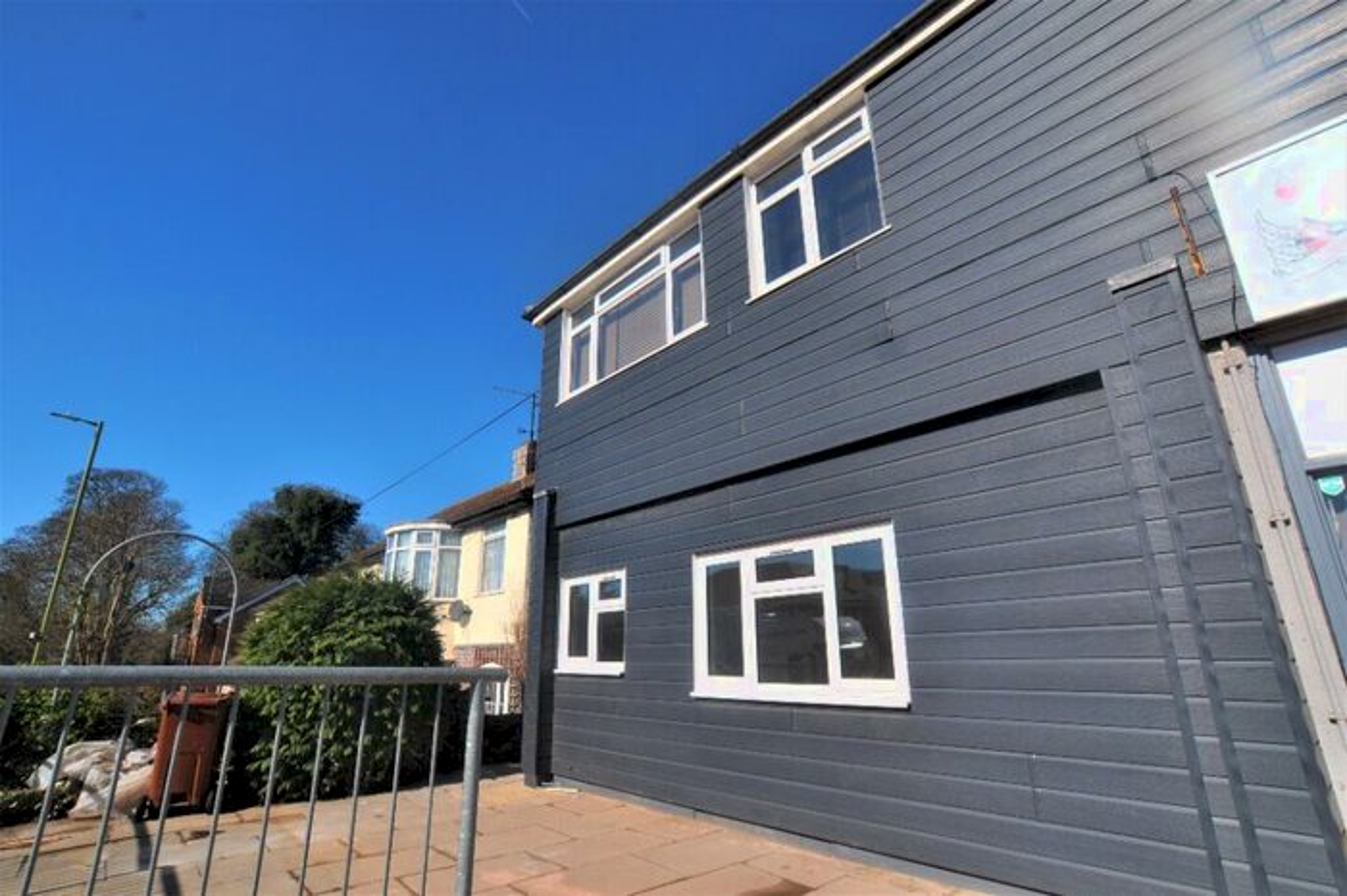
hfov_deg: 95.0
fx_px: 617
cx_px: 674
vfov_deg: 72.0
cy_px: 448
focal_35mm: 16
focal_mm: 11
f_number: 10
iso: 200
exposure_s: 1/500
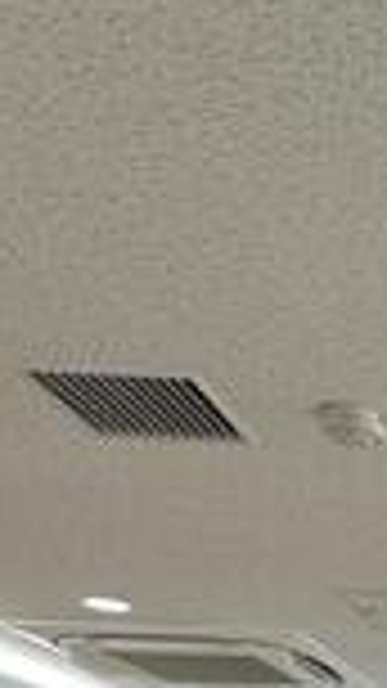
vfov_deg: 24.1
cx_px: 842
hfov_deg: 13.8
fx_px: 1278
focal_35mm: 70
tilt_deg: -3.4
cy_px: 1019
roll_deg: -0.9
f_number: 2.2
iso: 80
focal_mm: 2.22
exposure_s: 1/120
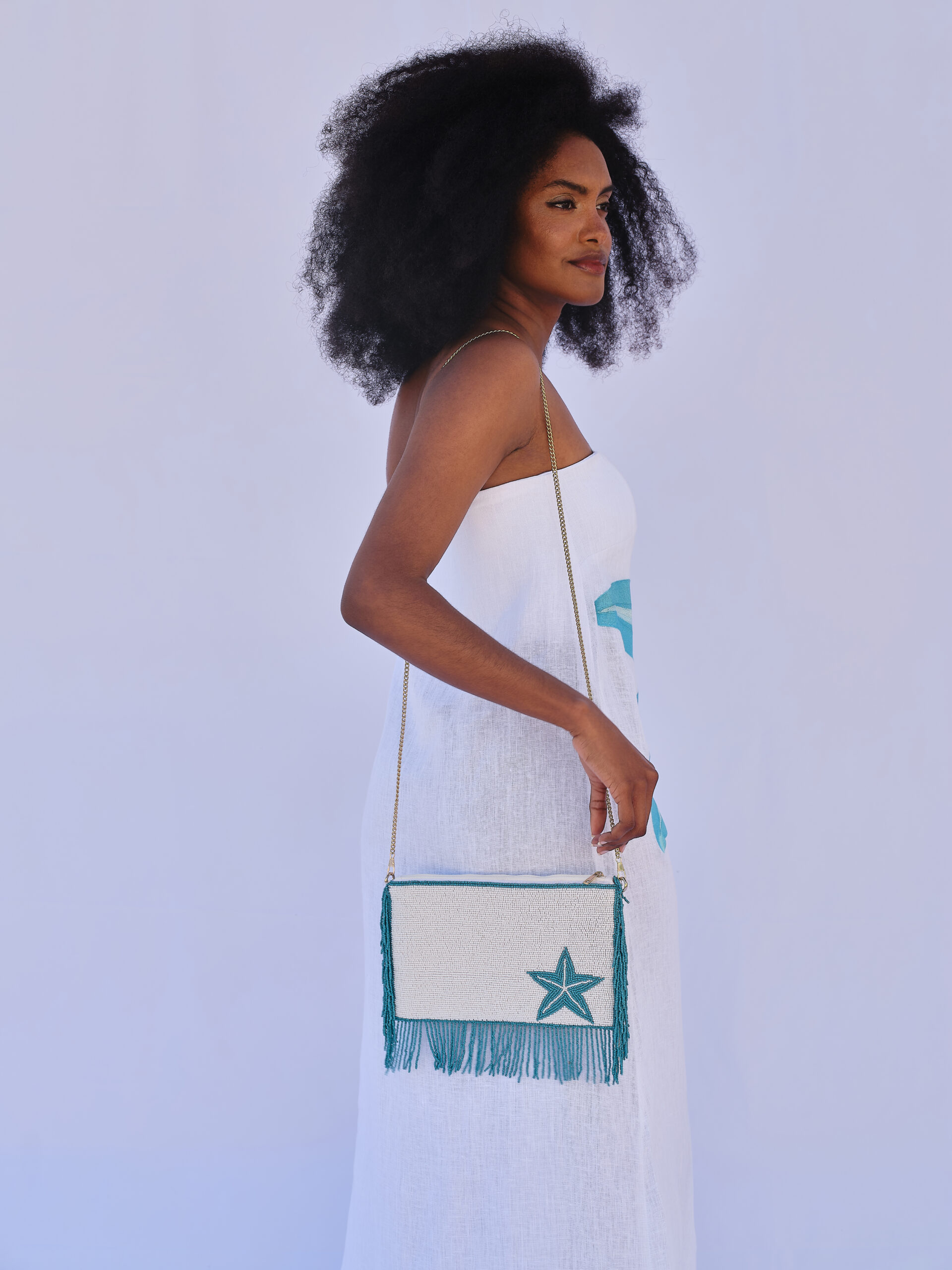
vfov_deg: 26.7
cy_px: 635
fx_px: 2677
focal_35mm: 73
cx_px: 476
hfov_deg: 20.2
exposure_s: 1/100
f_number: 10
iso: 125
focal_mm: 91.9
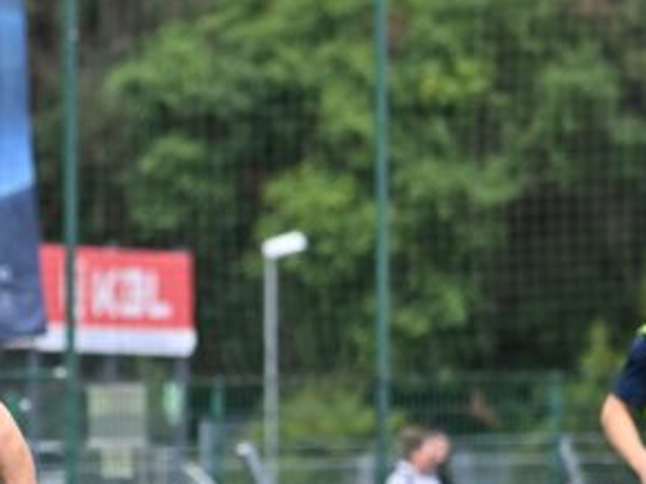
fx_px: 9742
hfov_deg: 3.8
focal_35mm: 522
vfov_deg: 2.8
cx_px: -199
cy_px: 615
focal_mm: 155
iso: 280
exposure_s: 1/1600
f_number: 5
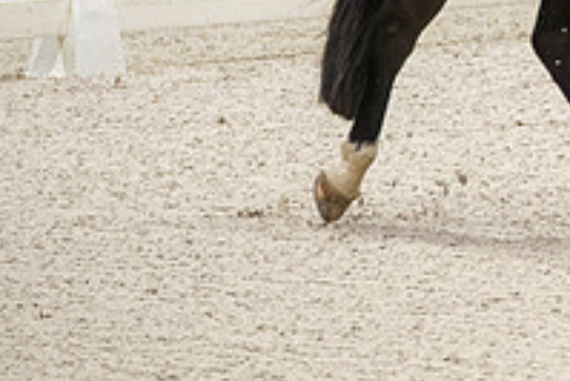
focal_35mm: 624
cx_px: 950
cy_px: -279
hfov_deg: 3.3
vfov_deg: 2.2
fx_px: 9887
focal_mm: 110.6
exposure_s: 1/640
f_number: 3.2
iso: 5000
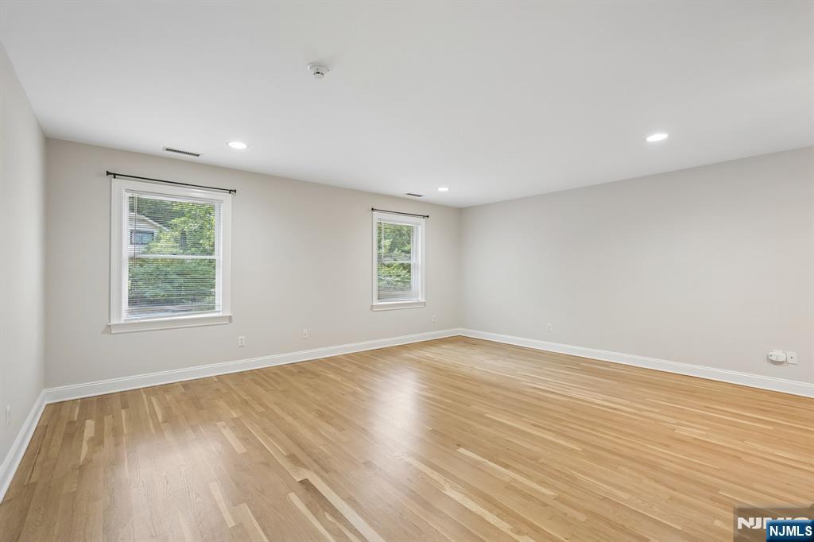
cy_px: 271
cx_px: 407
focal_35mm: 16
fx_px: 373
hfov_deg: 95.0
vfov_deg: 72.0
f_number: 8
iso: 400
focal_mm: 16.5
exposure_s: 1/15
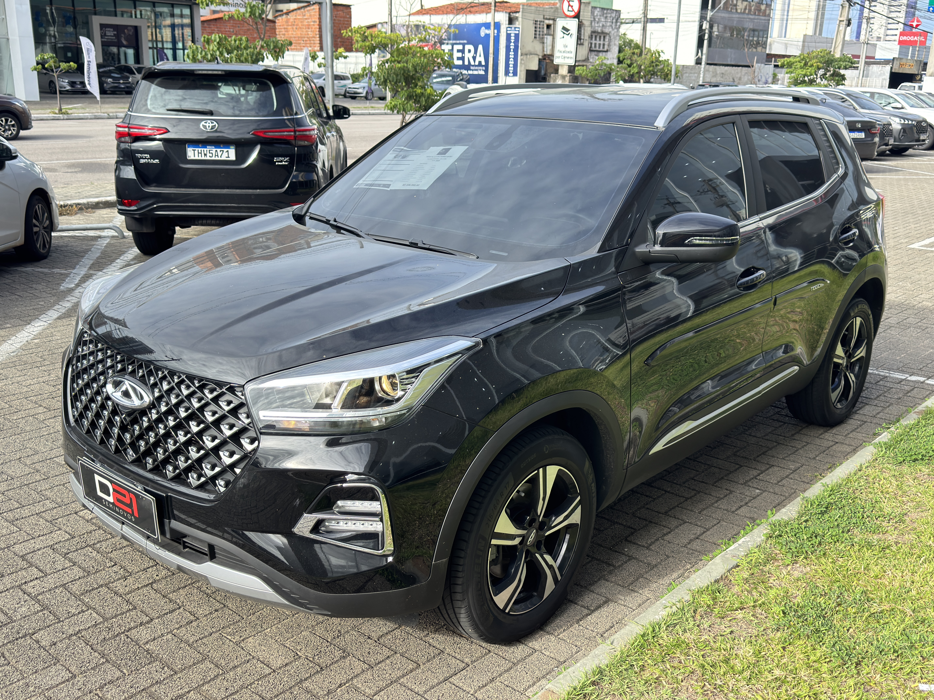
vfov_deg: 40.7
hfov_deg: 52.6
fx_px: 944
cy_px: 350
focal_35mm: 35
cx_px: 467
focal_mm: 6.76
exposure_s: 1/1264
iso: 100
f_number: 1.78
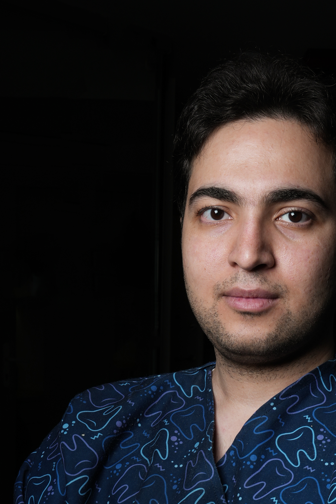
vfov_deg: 20.5
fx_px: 1370
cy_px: 437
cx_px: 224
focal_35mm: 98
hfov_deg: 14.0
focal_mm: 56
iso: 250
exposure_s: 1/100
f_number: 22
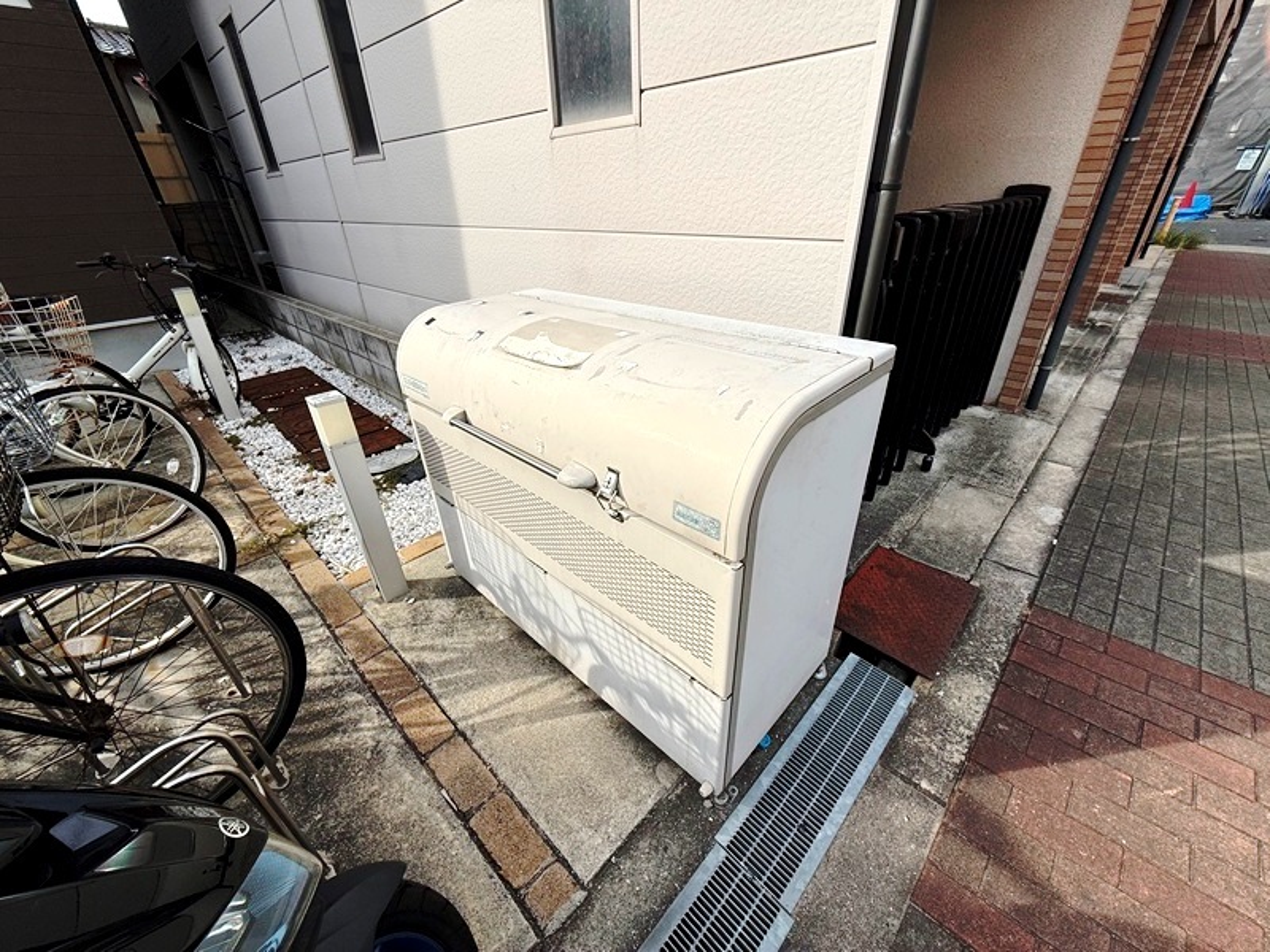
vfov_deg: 85.7
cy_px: 476
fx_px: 514
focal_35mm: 14
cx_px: 635
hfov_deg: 102.1
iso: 50
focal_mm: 2.22
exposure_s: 1/2165
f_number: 2.2
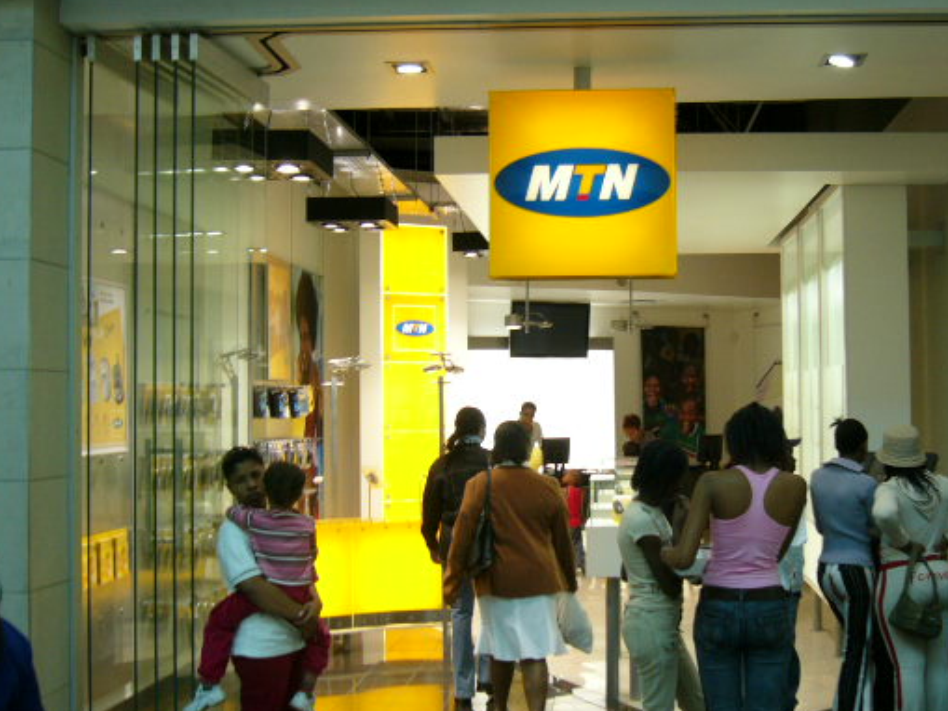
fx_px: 1205
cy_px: 350
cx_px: 570
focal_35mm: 44
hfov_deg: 42.7
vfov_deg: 32.9
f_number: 2.8
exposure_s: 1/60
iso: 100
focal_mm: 5.8
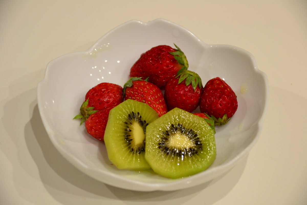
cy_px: 102
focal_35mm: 129
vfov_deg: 10.6
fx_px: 1100
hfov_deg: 15.9
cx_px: 154
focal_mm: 86
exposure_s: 1/20
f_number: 5.3
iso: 400
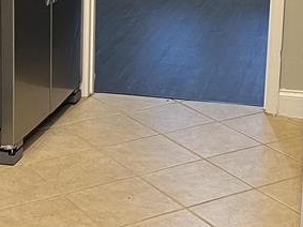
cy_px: -3
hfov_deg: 20.9
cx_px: 168
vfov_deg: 15.4
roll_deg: -1.1
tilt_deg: -10.2
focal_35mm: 94
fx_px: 822
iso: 320
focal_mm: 5.7
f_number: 1.5
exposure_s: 1/60
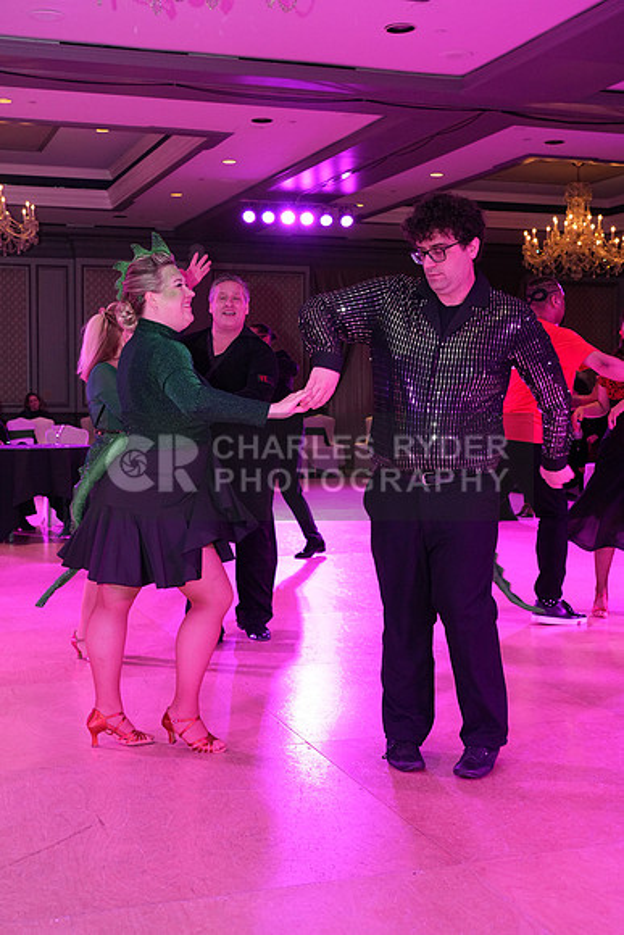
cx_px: 312
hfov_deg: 29.3
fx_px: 1195
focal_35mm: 46
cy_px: 468
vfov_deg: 42.7
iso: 2500
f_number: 6.3
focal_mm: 46
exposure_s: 1/250
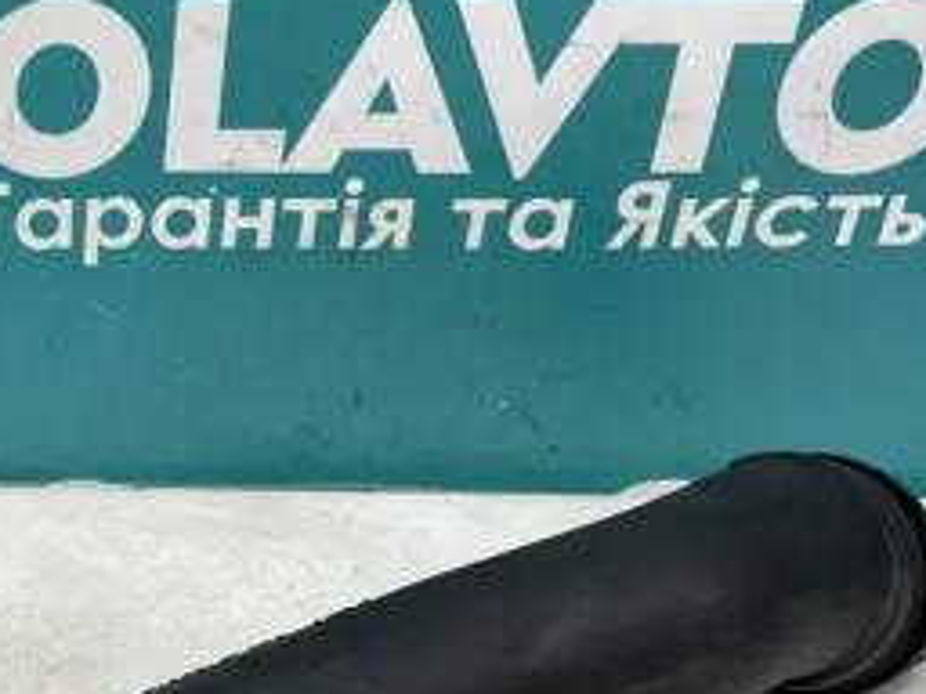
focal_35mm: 65
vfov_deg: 22.6
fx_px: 1739
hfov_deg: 27.0
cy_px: 387
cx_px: -134
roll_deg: +2.6
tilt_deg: -32.3
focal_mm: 4.2
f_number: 1.6
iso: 100
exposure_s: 1/100
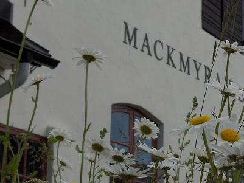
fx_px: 783
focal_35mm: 111
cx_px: 210
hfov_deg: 17.5
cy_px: 86
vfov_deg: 13.3
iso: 50
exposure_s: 1/714
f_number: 4.8
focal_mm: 8
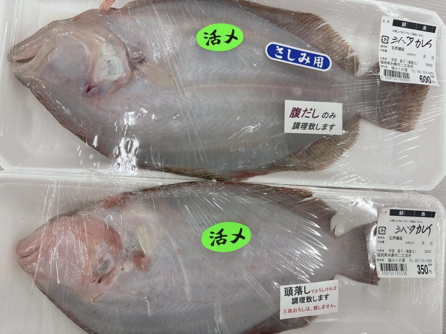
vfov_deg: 53.1
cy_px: 167
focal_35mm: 26
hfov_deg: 67.3
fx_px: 335
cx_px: 223
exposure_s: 1/120
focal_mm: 5.96
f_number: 1.6
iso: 100
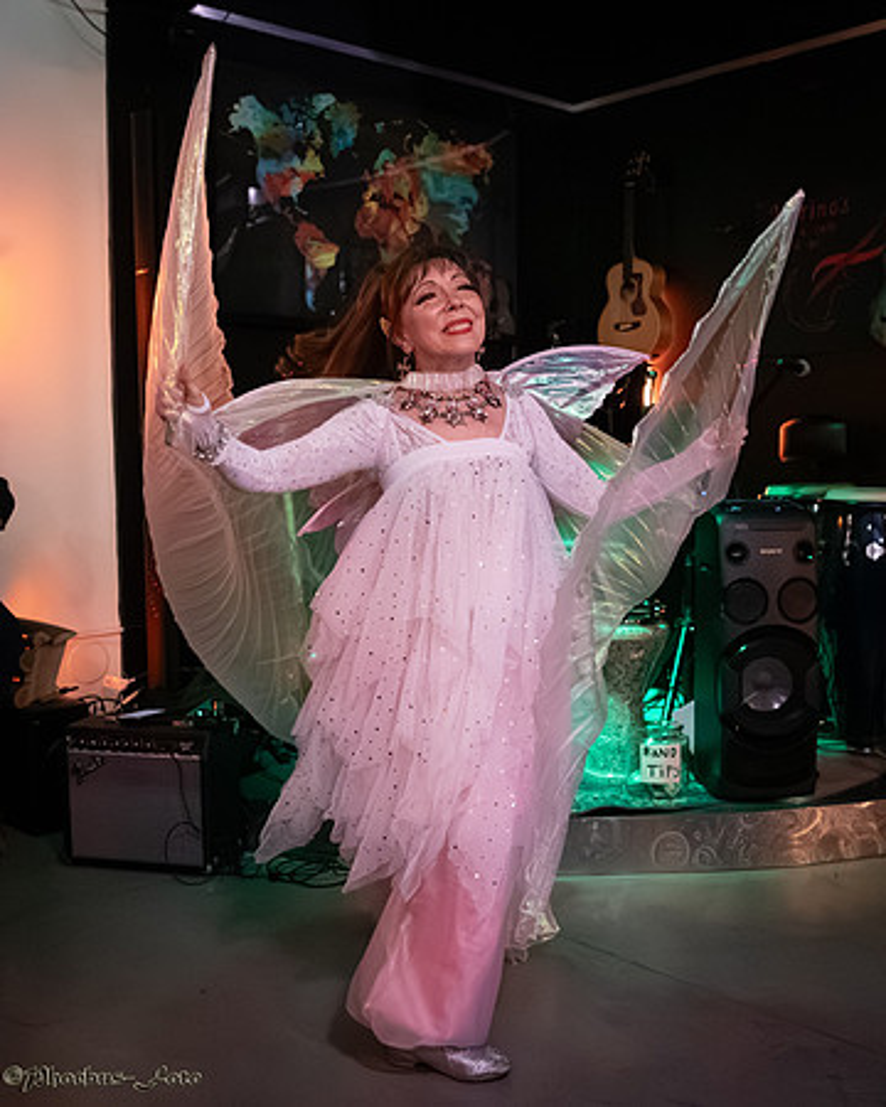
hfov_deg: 40.5
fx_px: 1197
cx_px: 509
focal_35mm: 37
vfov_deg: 49.7
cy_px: 541
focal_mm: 24
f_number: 4
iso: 40000
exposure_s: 1/320
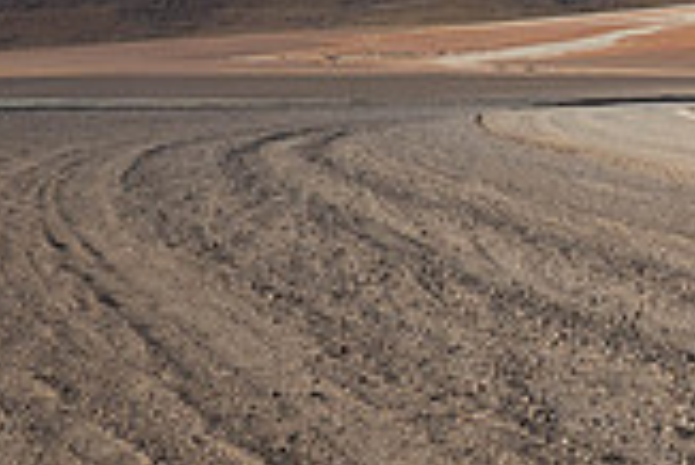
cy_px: -6
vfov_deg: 7.3
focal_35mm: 189
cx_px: 976
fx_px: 3652
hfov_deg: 10.6
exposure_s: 1/320
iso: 450
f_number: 10
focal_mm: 51
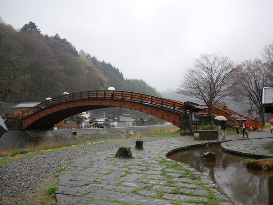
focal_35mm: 34
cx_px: 136
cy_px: 102
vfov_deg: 41.8
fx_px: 268
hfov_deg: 53.9
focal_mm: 17
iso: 200
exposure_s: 1/200
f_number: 5
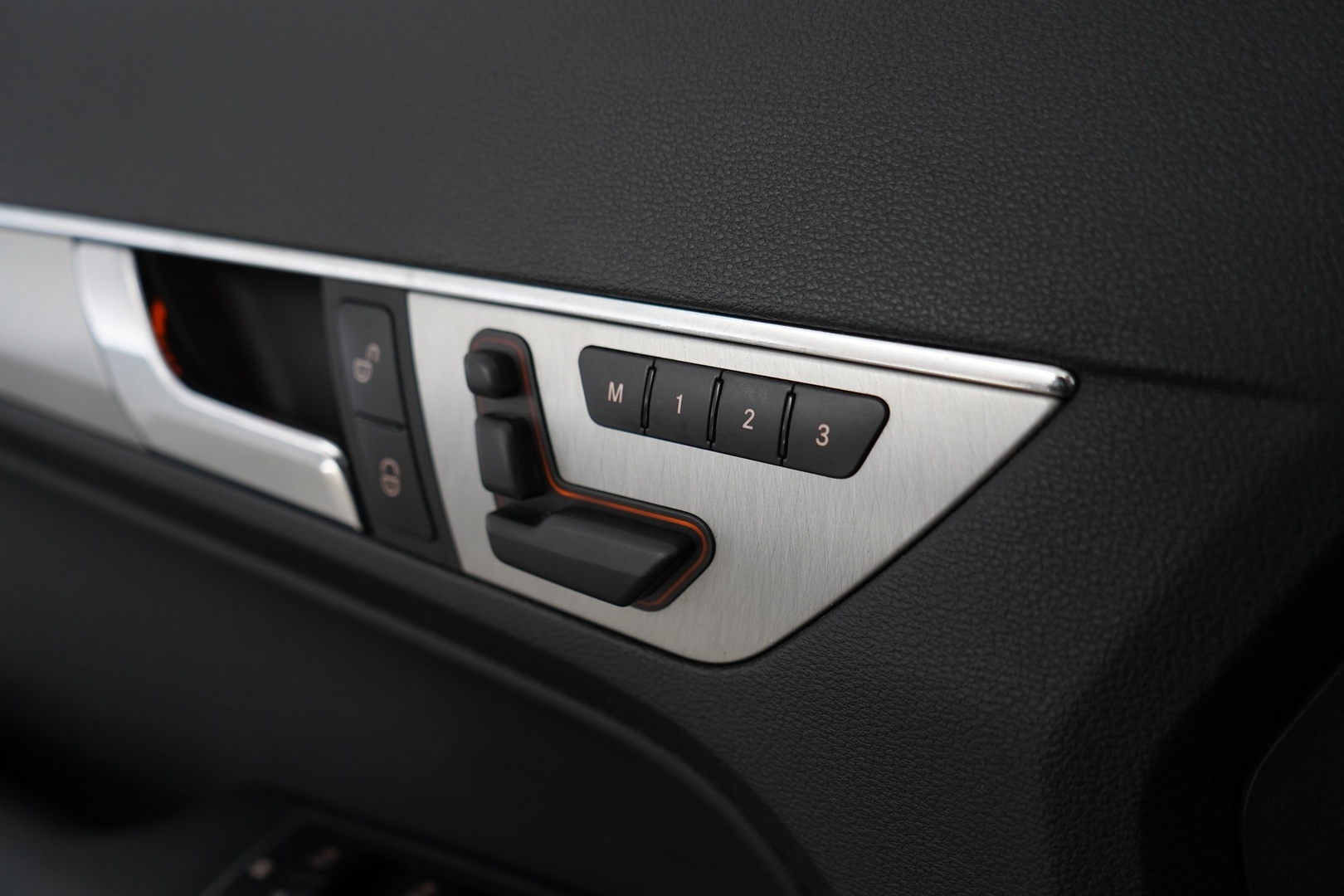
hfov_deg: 65.5
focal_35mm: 28
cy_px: 448
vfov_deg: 46.4
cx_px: 672
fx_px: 1045
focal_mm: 28
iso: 800
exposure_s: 1/40
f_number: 3.5
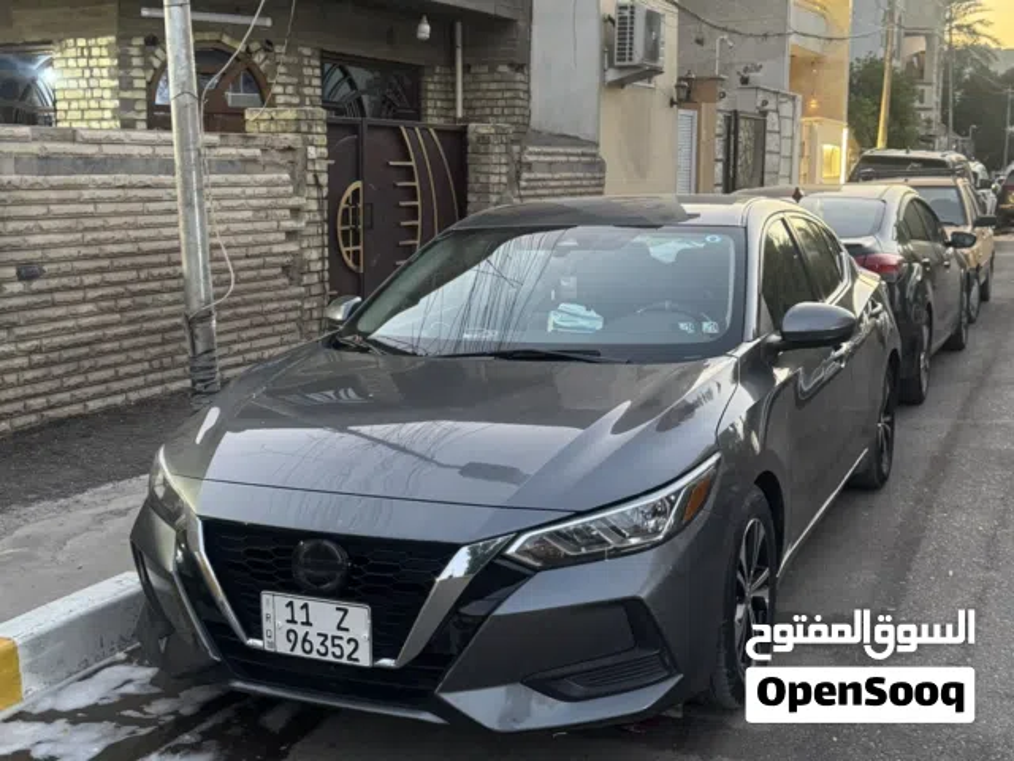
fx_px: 703
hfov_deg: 71.6
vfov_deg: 56.8
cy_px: 380
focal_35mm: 24
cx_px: 507
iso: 640
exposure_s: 1/50
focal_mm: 6.76
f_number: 1.78
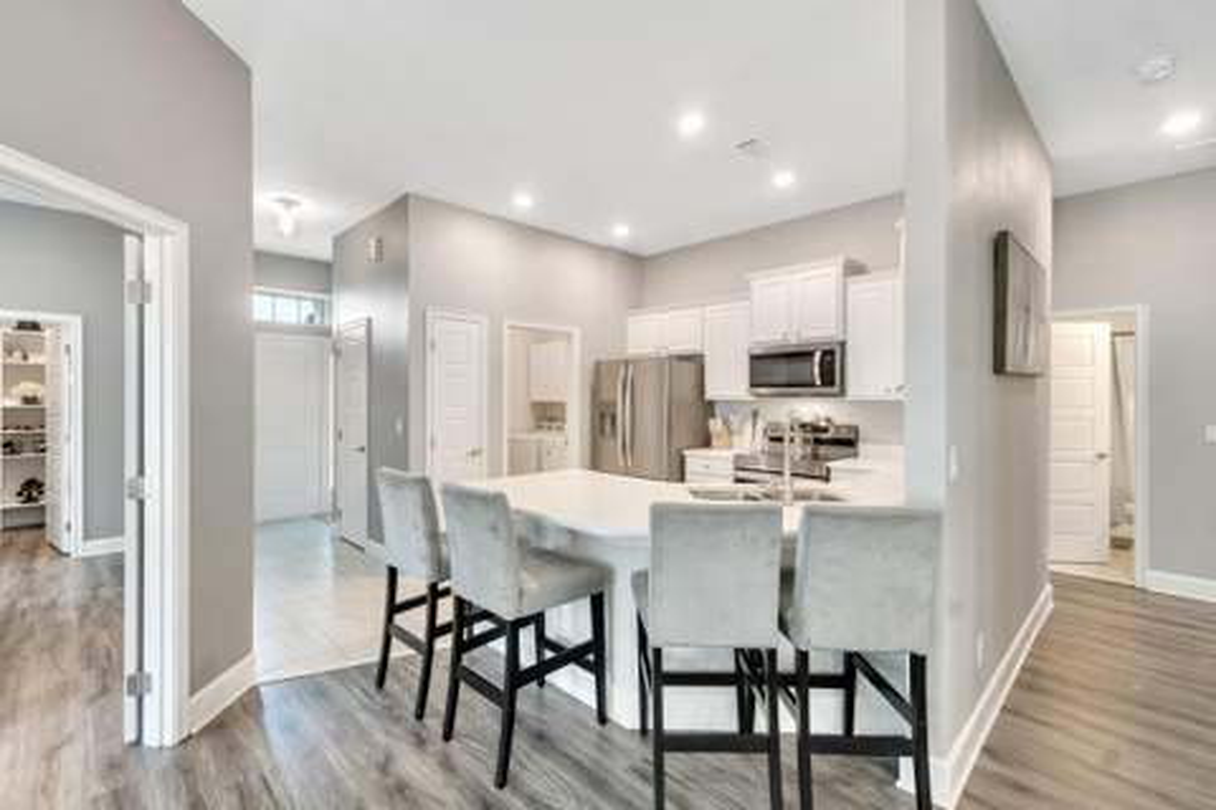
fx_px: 507
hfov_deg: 100.4
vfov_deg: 77.3
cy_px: 405
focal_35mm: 15
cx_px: 608
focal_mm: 10
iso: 320
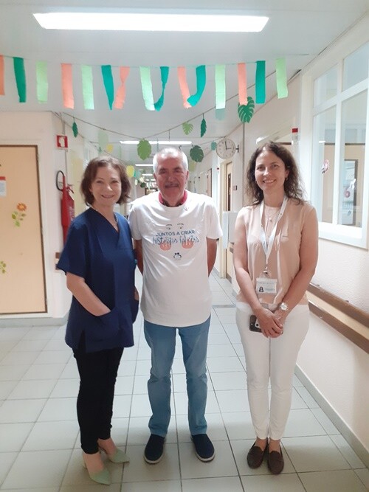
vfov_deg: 65.3
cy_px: 246
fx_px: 384
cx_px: 184
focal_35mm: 27
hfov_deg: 51.3
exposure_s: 1/25
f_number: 1.9
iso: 320
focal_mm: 3.6
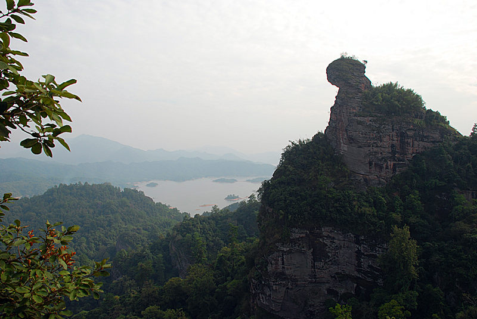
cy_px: 160
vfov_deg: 48.0
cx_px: 238
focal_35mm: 27
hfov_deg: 67.3
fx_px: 358
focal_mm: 18
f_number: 6.3
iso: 100
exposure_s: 1/160
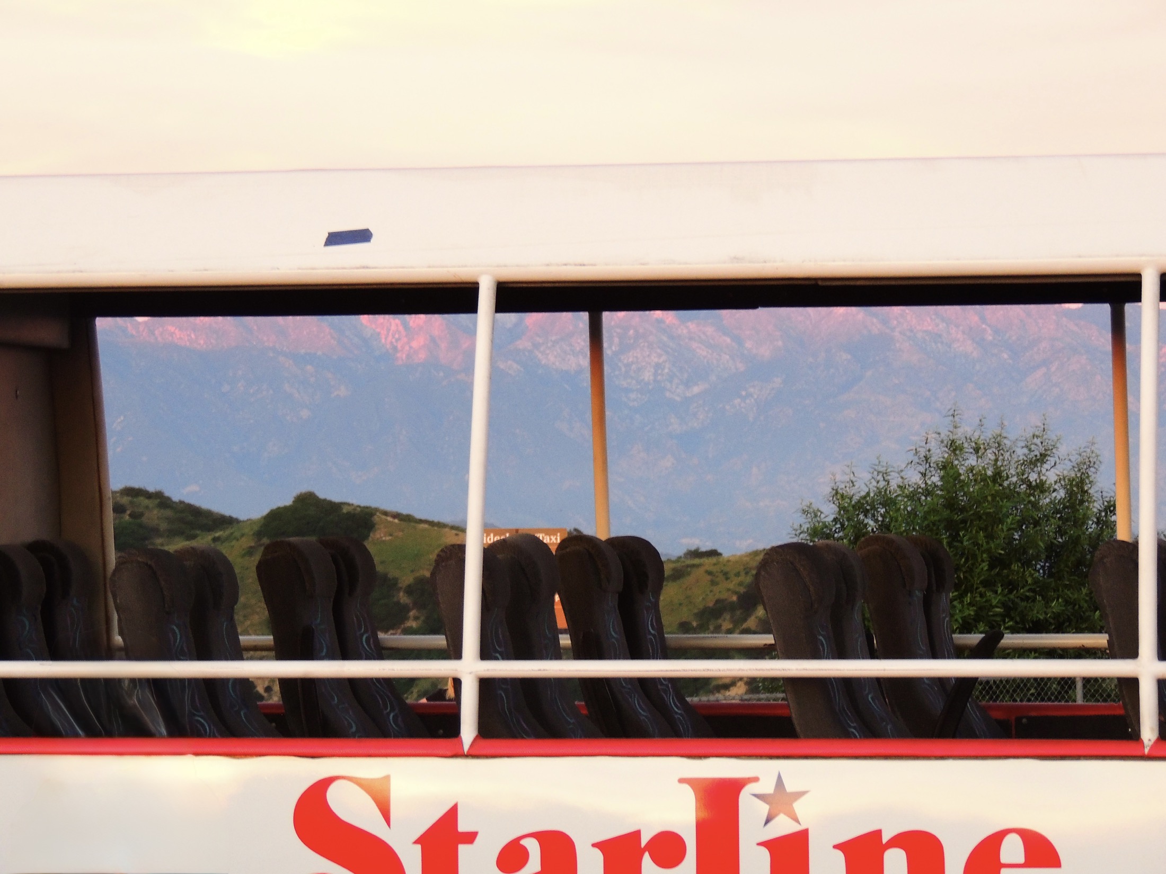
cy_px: 437
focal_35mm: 170
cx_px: 583
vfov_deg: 8.7
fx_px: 5726
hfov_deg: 11.6
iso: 400
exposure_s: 1/40
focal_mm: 30.3
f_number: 4.5
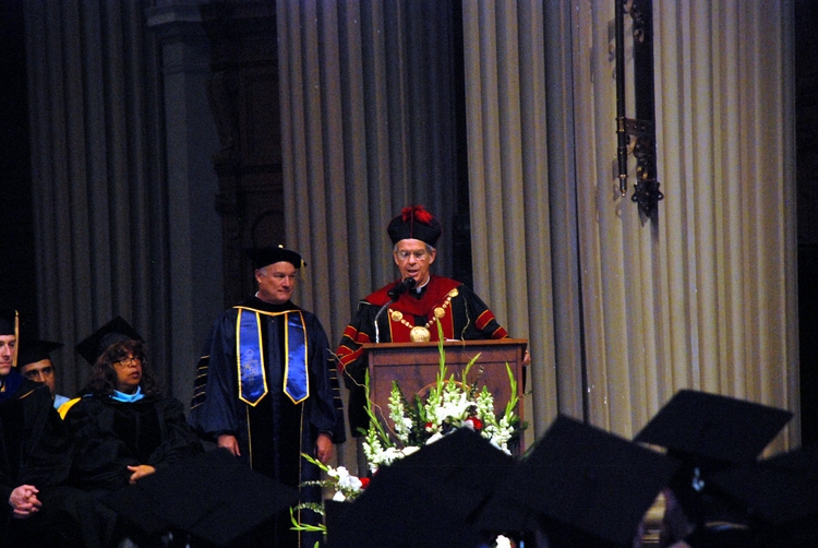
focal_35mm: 202
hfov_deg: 10.1
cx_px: 409
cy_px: 274
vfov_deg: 6.8
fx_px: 4607
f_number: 5.6
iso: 1600
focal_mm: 135
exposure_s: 1/60
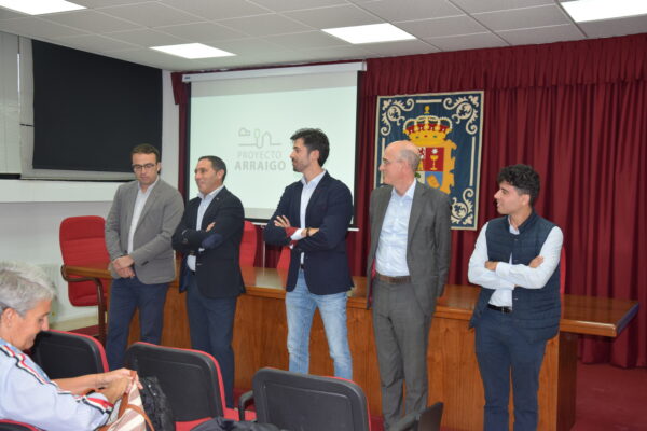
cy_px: 216
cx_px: 324
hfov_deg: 49.6
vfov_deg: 34.2
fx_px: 701
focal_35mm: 39
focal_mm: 26
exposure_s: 1/80
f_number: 4.5
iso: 800
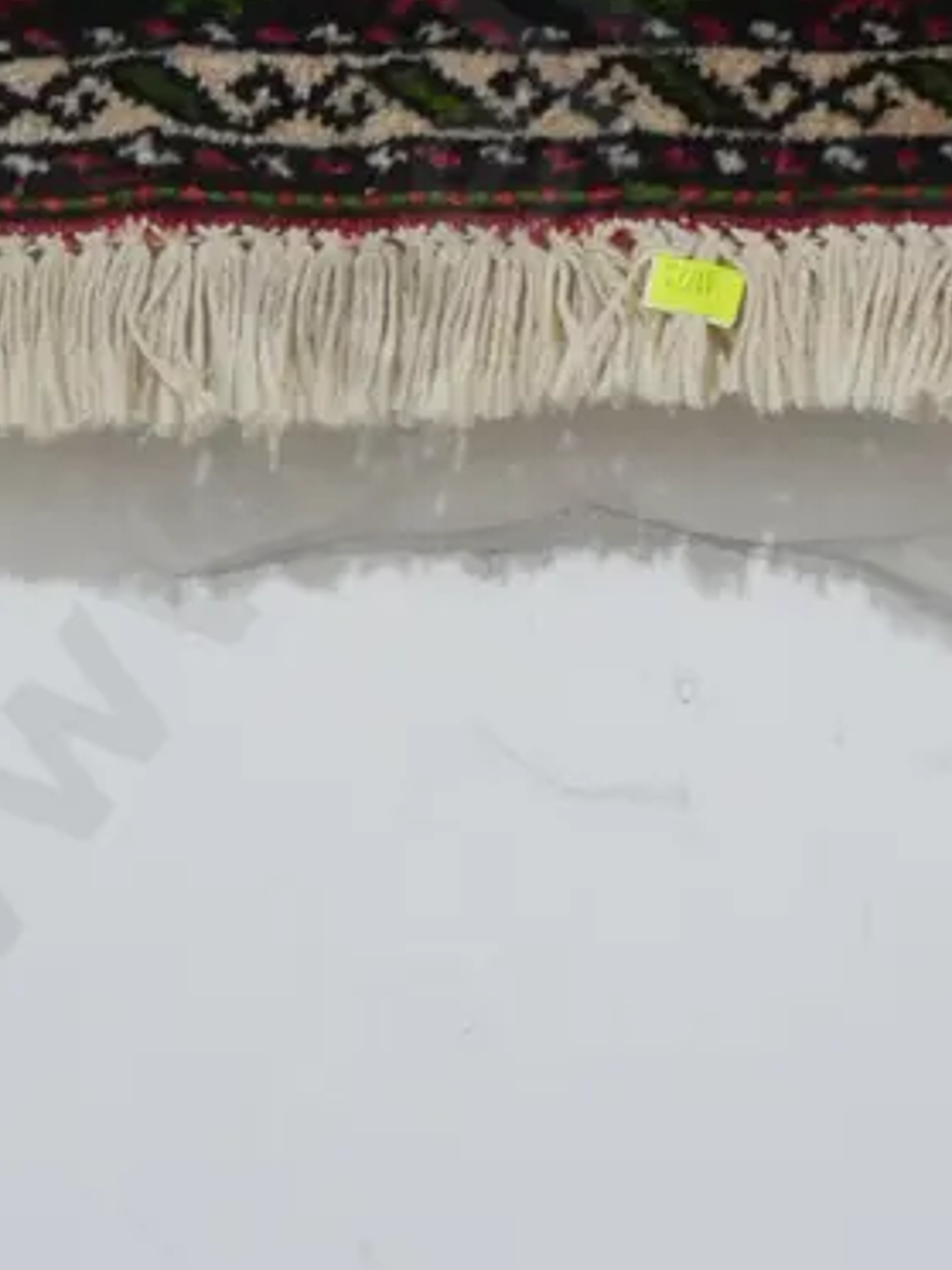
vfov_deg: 13.3
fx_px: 5244
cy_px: -369
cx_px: 897
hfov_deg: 10.3
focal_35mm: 143
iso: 2000
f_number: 5.3
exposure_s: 1/60
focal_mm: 26
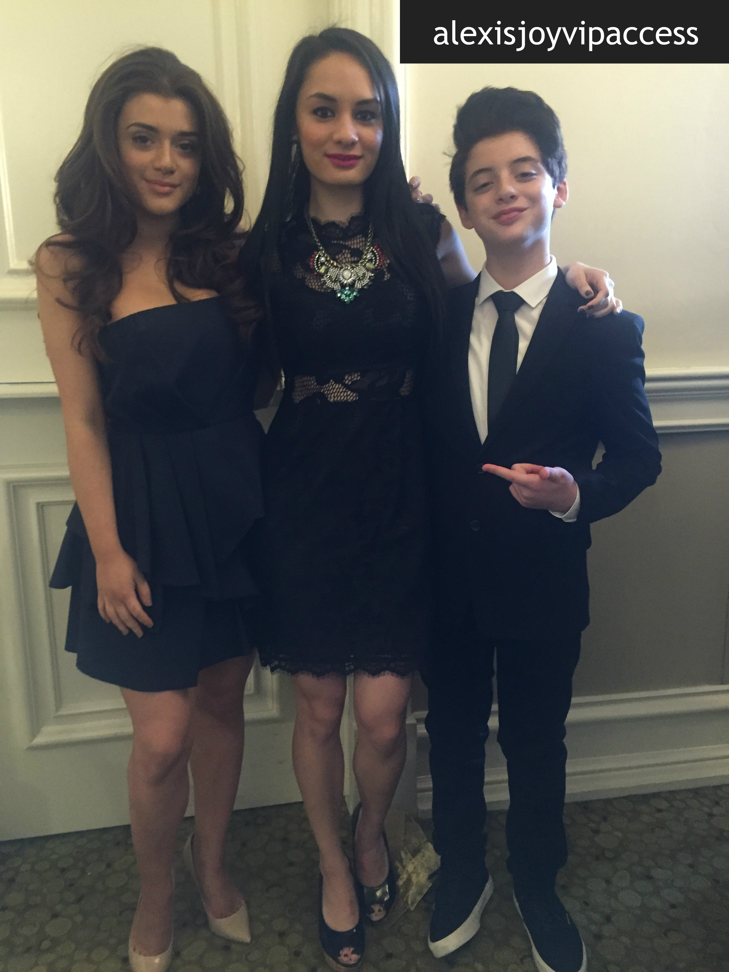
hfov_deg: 48.2
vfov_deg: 61.7
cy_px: 486
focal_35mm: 29
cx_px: 364
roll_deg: +0.8
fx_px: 814
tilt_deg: -13.6
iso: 250
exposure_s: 1/17
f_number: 2.2
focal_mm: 4.15
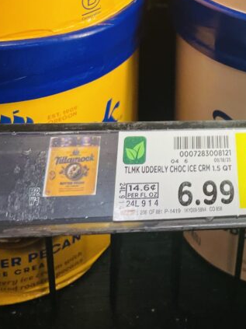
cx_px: 263
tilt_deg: -20.1
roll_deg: -4.7
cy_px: -23
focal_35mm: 63
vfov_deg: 28.2
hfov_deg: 22.1
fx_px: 597
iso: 64
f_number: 1.6
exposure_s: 1/120
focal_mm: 4.2
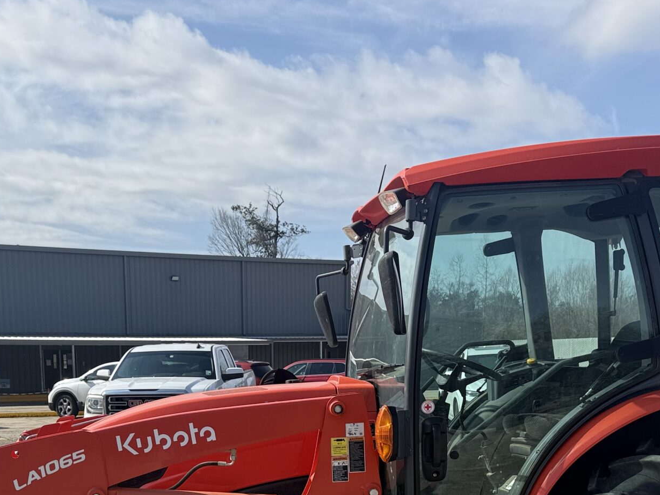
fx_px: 953
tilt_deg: -5.7
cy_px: 478
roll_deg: +0.1
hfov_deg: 37.9
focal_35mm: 50
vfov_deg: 27.7
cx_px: 242
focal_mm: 6.76
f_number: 1.78
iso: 80
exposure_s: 1/4975
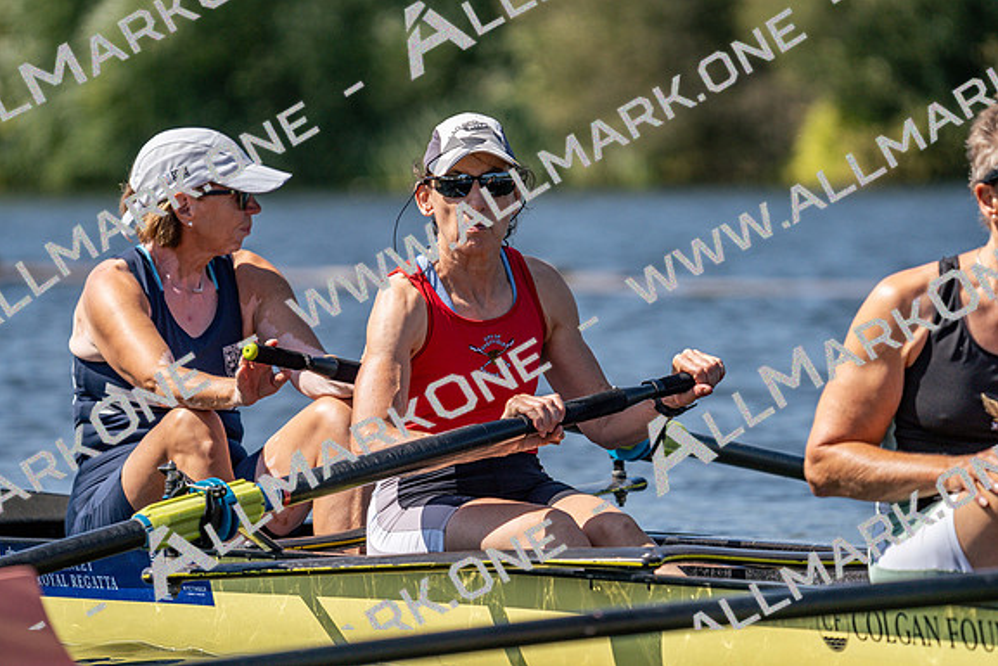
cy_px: 333
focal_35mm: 361
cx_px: 500
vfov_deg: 3.8
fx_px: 10010
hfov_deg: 5.7
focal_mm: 359
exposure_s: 1/2000
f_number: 6.3
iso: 320
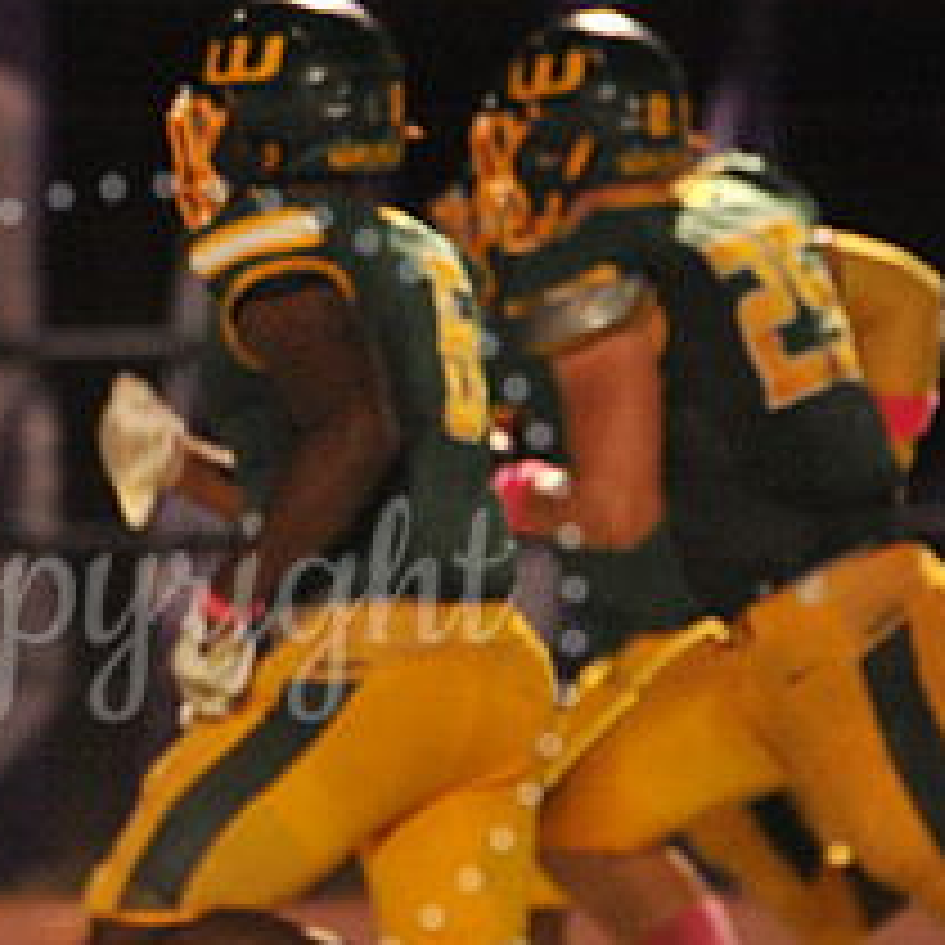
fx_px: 32646
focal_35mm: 1057
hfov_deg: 1.7
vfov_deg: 1.7
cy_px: 598
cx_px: 158
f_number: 6.3
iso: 6400
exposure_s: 1/200
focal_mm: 450
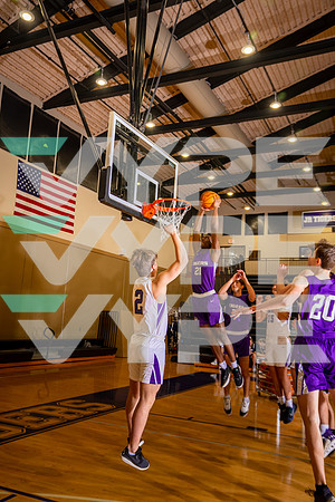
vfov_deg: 60.3
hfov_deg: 42.3
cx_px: 168
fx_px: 433
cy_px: 251
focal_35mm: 31
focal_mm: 31
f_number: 3.2
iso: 200
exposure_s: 1/125
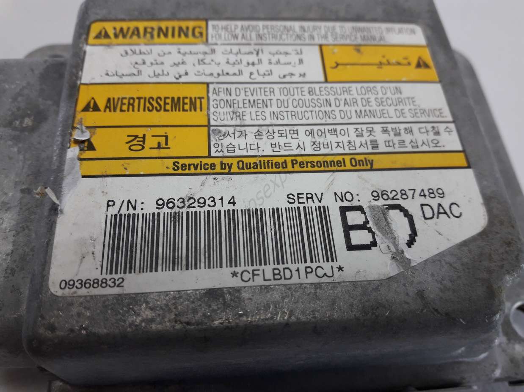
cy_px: 196
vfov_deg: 49.7
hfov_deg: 63.5
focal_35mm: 28
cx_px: 262
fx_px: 424
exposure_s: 1/100
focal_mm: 3.7
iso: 64
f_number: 1.9
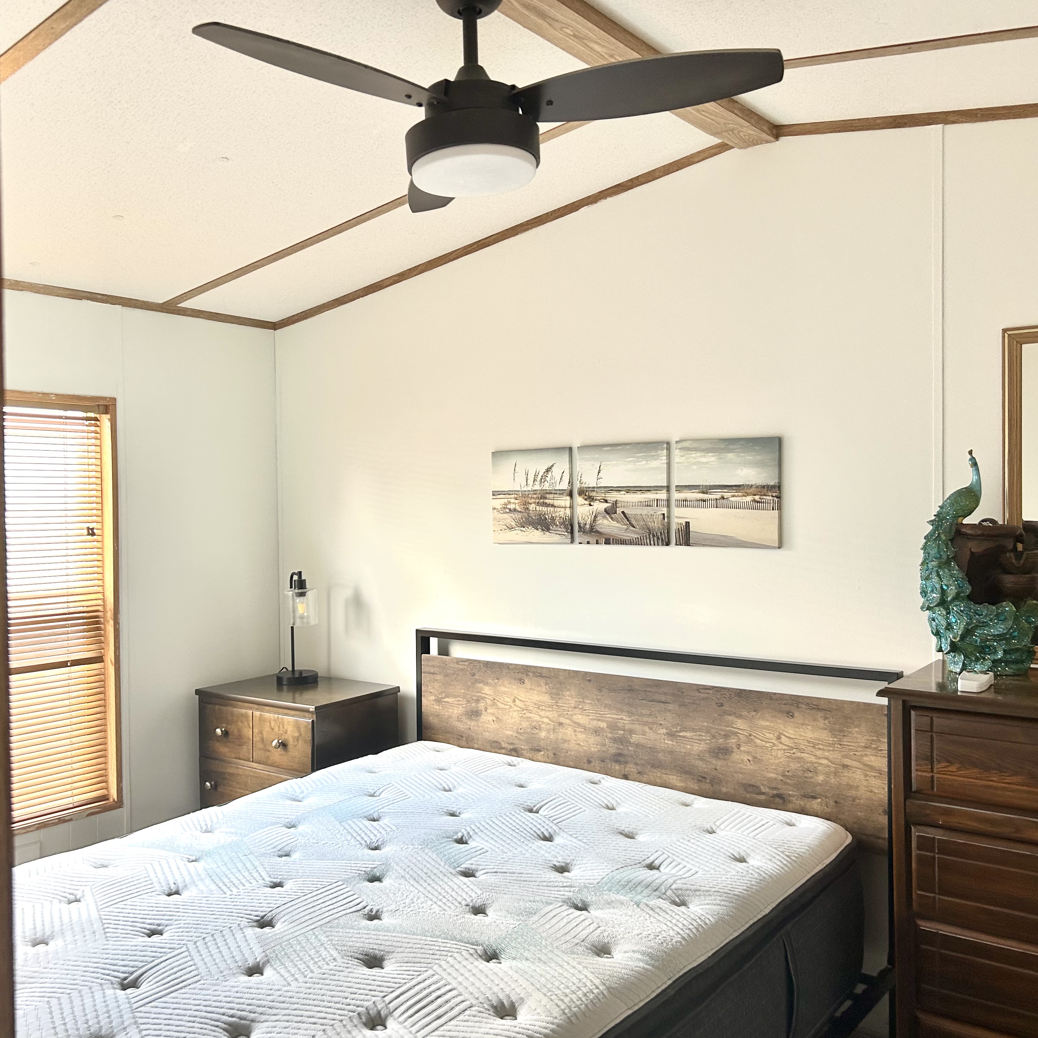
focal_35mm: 31
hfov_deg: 52.4
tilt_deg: -0.3
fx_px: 1052
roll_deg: +0.8
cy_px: 522
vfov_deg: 52.5
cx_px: 451
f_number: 1.5
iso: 125
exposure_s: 1/121
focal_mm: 5.7
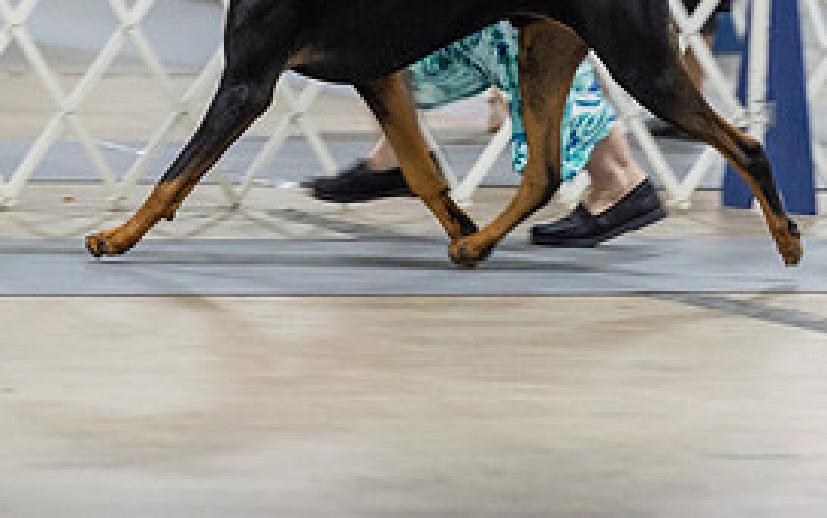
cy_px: -124
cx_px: 211
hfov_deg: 6.2
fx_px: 7668
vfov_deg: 3.9
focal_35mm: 340
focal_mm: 135
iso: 2000
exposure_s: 1/160
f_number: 2.8
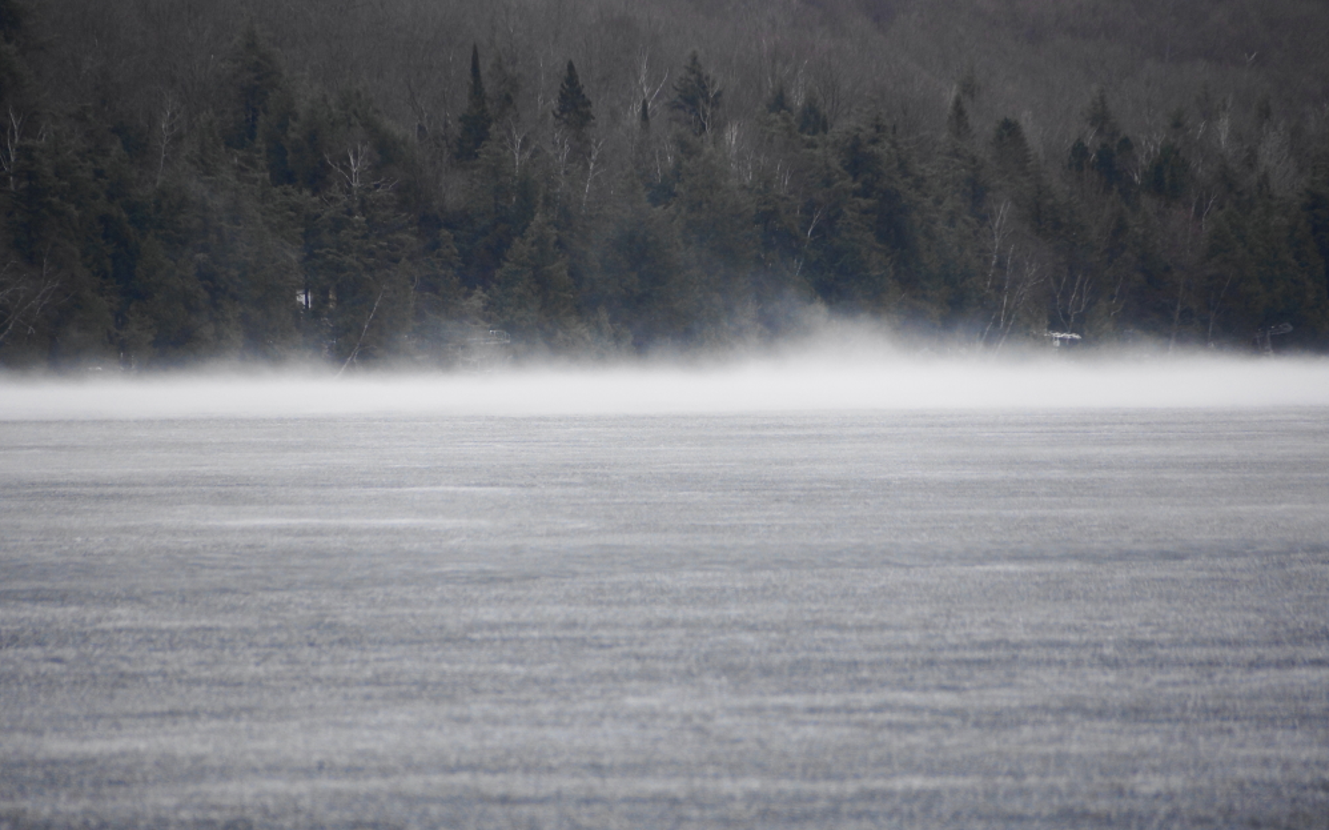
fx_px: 13867
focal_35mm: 383
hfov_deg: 5.5
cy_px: 416
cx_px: 664
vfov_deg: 3.4
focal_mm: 250
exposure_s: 1/400
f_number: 6.3
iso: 250
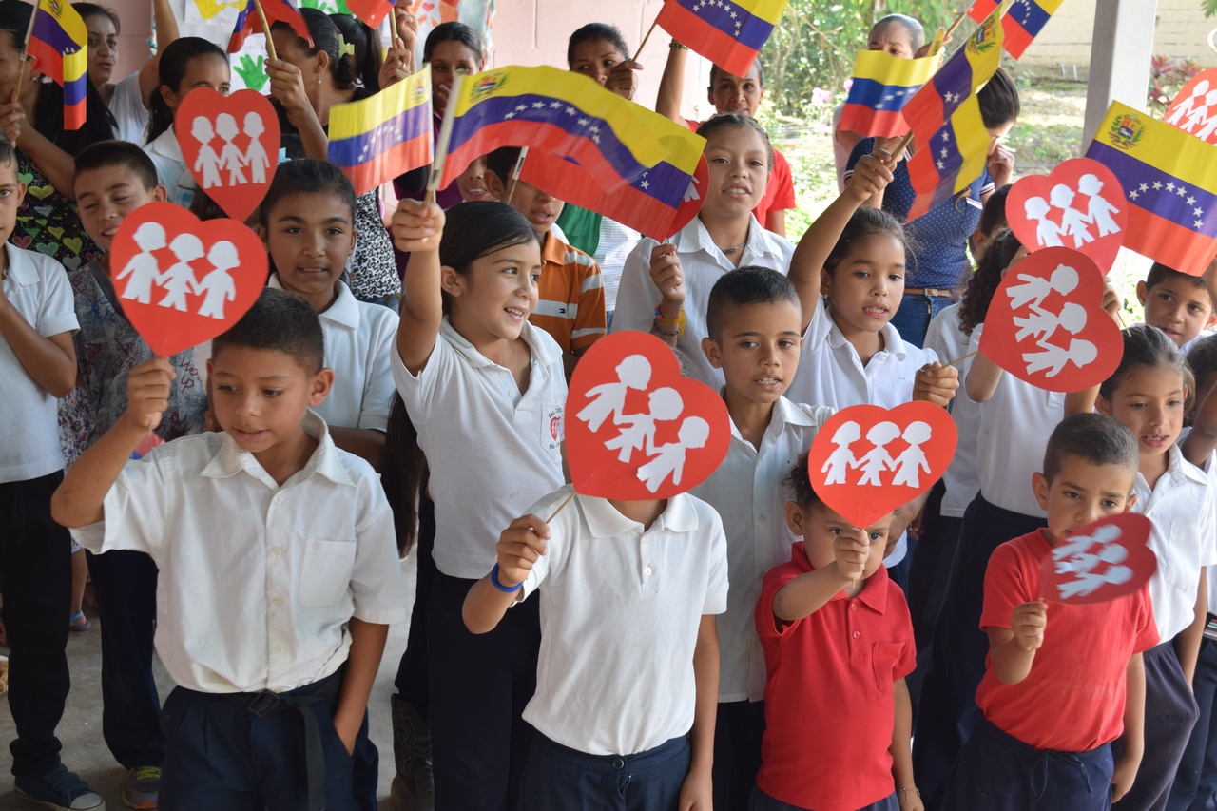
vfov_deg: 26.5
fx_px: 1724
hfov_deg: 38.9
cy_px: 406
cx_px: 608
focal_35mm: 51
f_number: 6.3
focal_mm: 34
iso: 400
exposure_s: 1/160
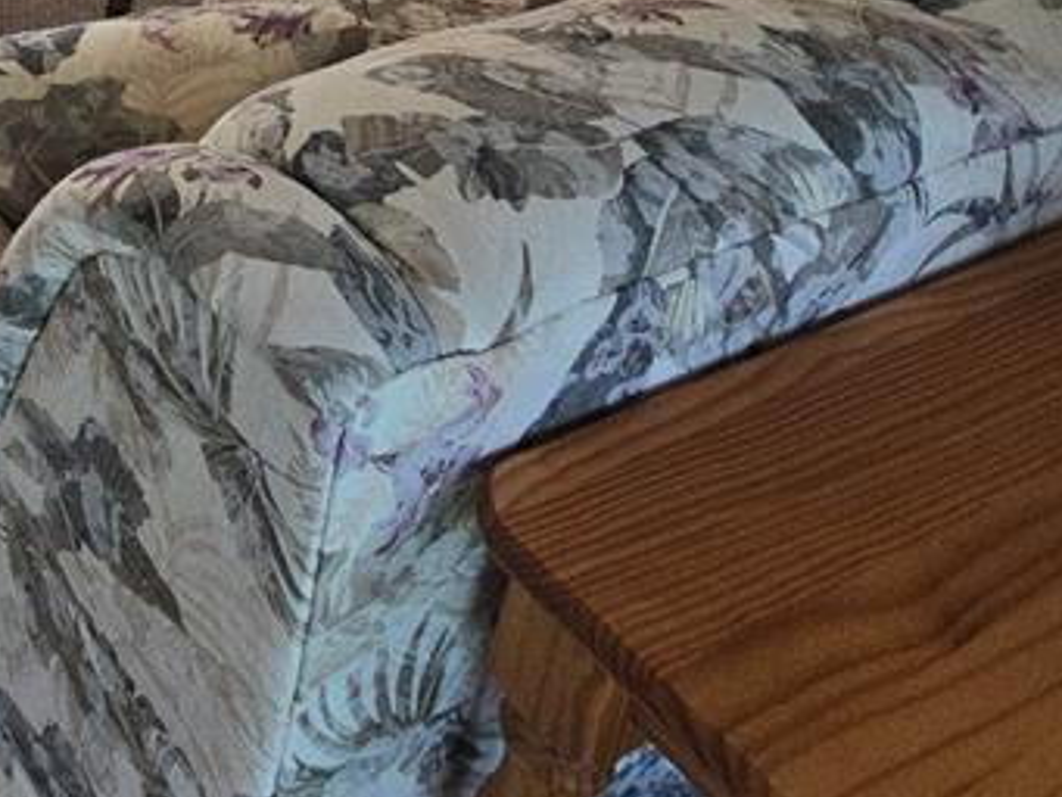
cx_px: -277
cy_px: -249
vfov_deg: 29.4
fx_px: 1197
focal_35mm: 39
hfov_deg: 35.2
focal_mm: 2.2
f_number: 2.2
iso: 80
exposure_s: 1/60
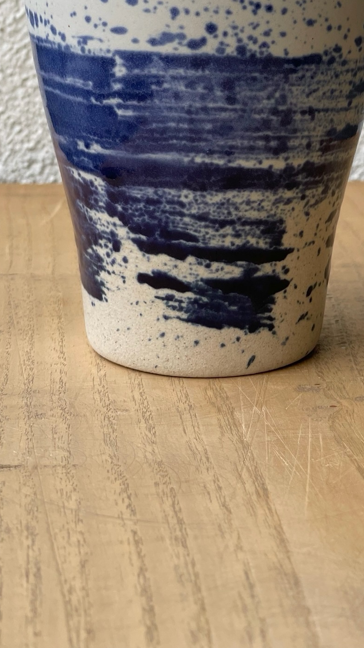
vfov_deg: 25.3
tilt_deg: -9.7
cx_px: 216
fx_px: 1425
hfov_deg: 14.6
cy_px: 175
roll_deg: -0.4
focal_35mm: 83
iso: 32
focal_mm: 6
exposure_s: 1/396
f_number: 2
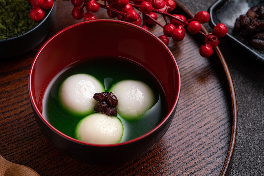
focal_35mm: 217
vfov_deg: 6.3
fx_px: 1591
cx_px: 132
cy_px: 88
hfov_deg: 9.5
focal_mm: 217
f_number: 11
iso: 100
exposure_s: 1/125
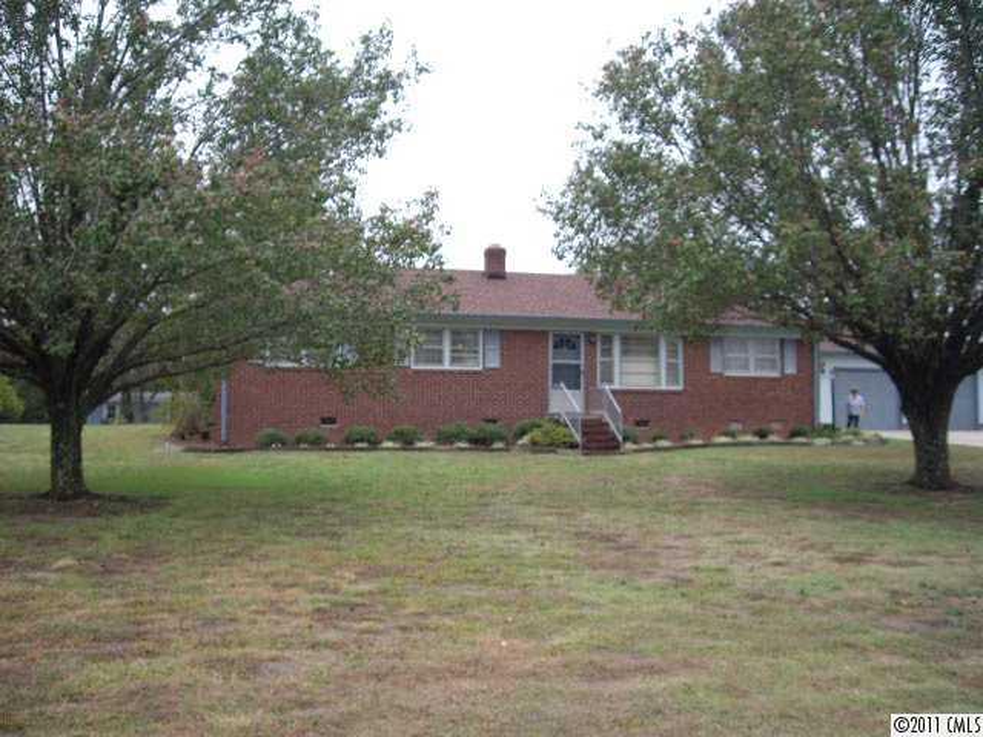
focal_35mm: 38
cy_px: 368
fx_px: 1079
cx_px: 492
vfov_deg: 37.7
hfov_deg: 49.0
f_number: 2.7
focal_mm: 6.2
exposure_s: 1/400
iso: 100
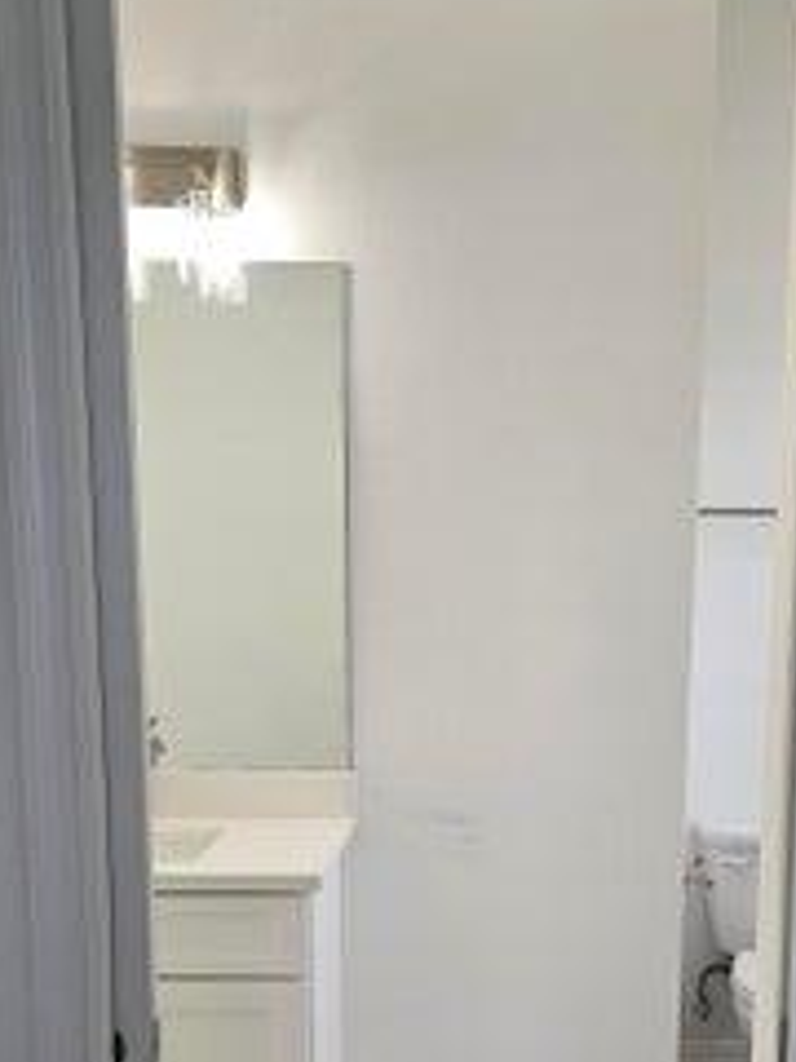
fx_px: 1410
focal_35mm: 46
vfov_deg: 39.9
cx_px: 482
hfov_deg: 31.4
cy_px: 814
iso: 80
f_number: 1.7
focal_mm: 6.3
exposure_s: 1/120
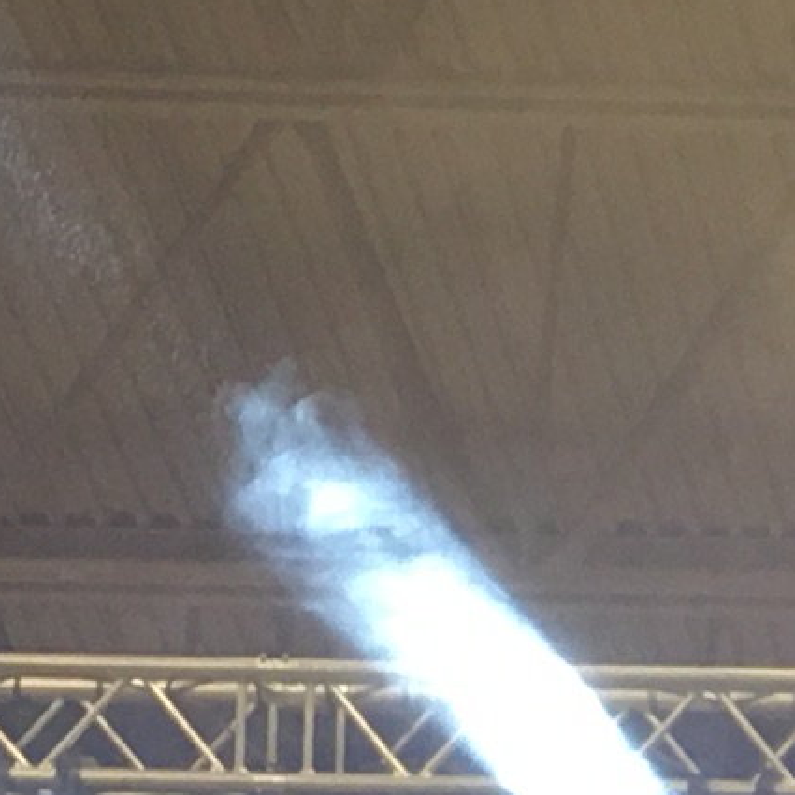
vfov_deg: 7.0
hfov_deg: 6.7
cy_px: 1534
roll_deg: -1.2
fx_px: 6314
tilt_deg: +5.1
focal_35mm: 243
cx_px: 2174
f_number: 2.2
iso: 40
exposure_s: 1/30
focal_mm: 4.15
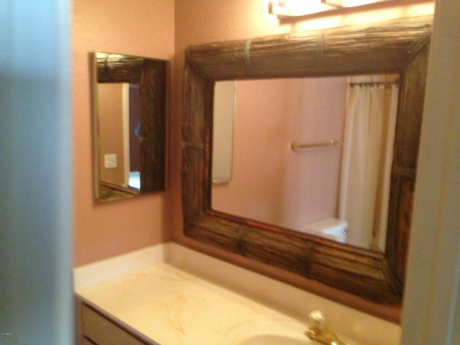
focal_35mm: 33
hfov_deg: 55.4
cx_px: 230
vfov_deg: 42.9
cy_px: 172
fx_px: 439
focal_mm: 4.13
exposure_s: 1/17
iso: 400
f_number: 2.4
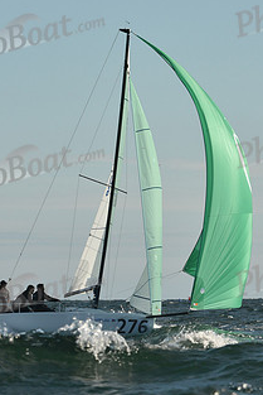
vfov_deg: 5.3
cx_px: 171
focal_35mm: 389
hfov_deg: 3.5
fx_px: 4258
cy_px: 88
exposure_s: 1/1000
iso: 250
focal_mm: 210
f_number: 8
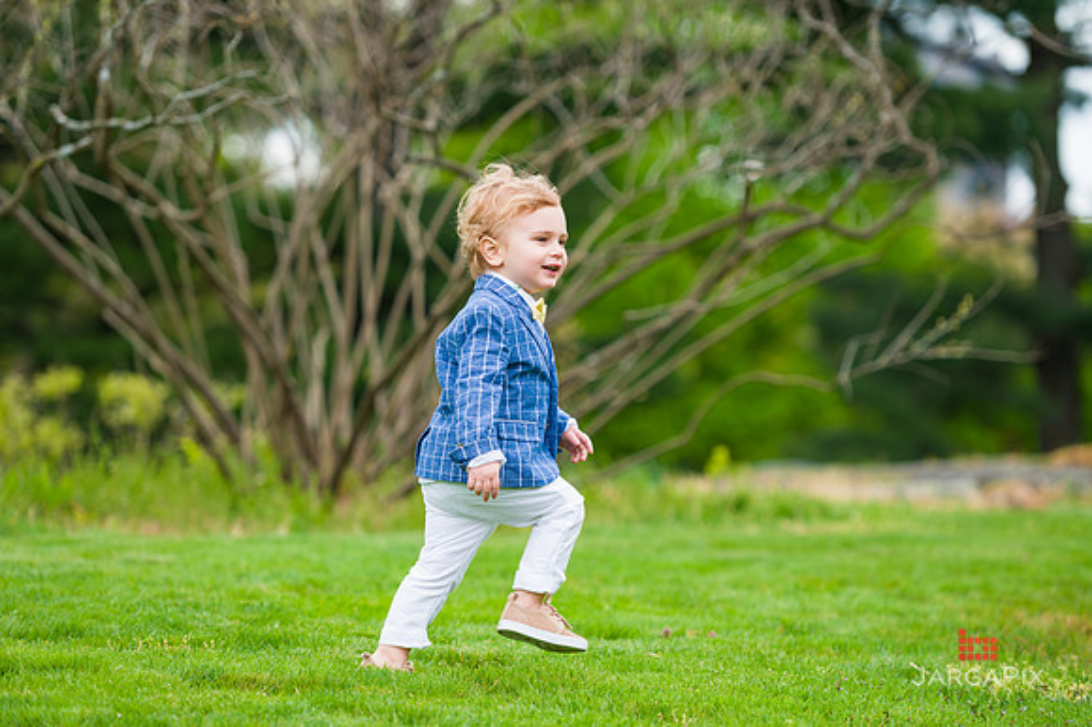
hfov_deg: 13.3
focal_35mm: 155
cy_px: 364
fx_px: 4699
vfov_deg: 8.8
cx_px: 546
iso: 200
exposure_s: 1/640
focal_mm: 155
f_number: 3.5
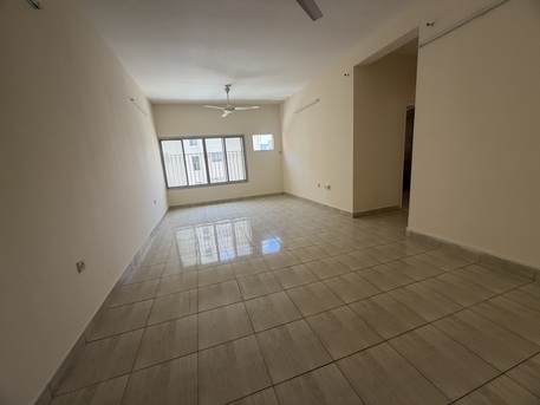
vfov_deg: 85.7
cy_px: 202
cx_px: 270
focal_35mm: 14
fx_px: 218
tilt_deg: -12.1
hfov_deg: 102.0
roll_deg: +4.7
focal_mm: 2.22
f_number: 2.2
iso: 80
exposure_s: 1/121
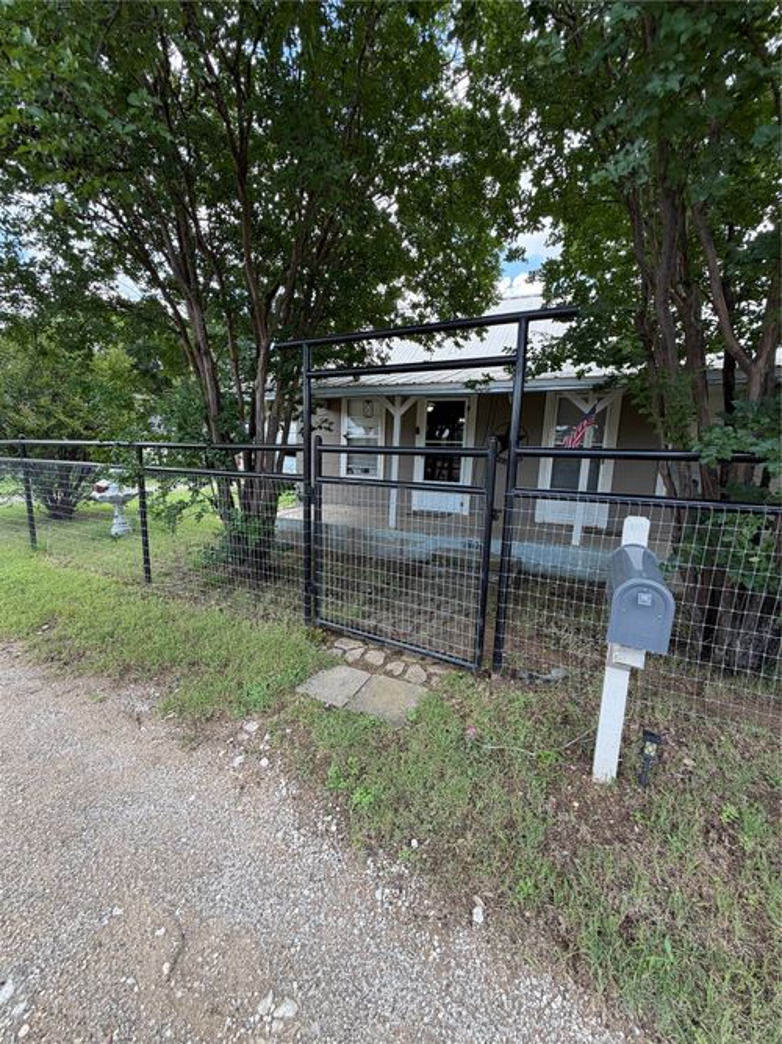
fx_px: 422
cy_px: 522
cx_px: 391
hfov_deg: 85.7
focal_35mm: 14
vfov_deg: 102.1
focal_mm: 2.22
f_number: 2.2
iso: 50
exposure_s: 1/222
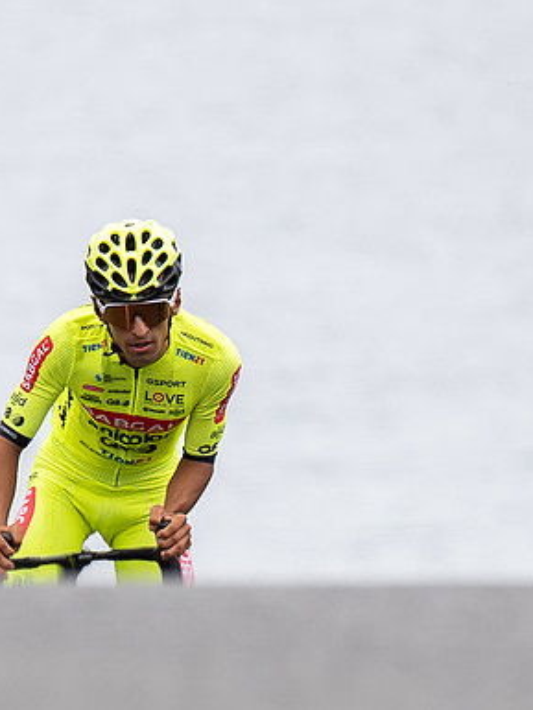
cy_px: 349
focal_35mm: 1069
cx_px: 226
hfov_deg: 1.4
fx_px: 21934
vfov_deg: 1.9
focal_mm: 200
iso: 320
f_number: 3.5
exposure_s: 1/1000
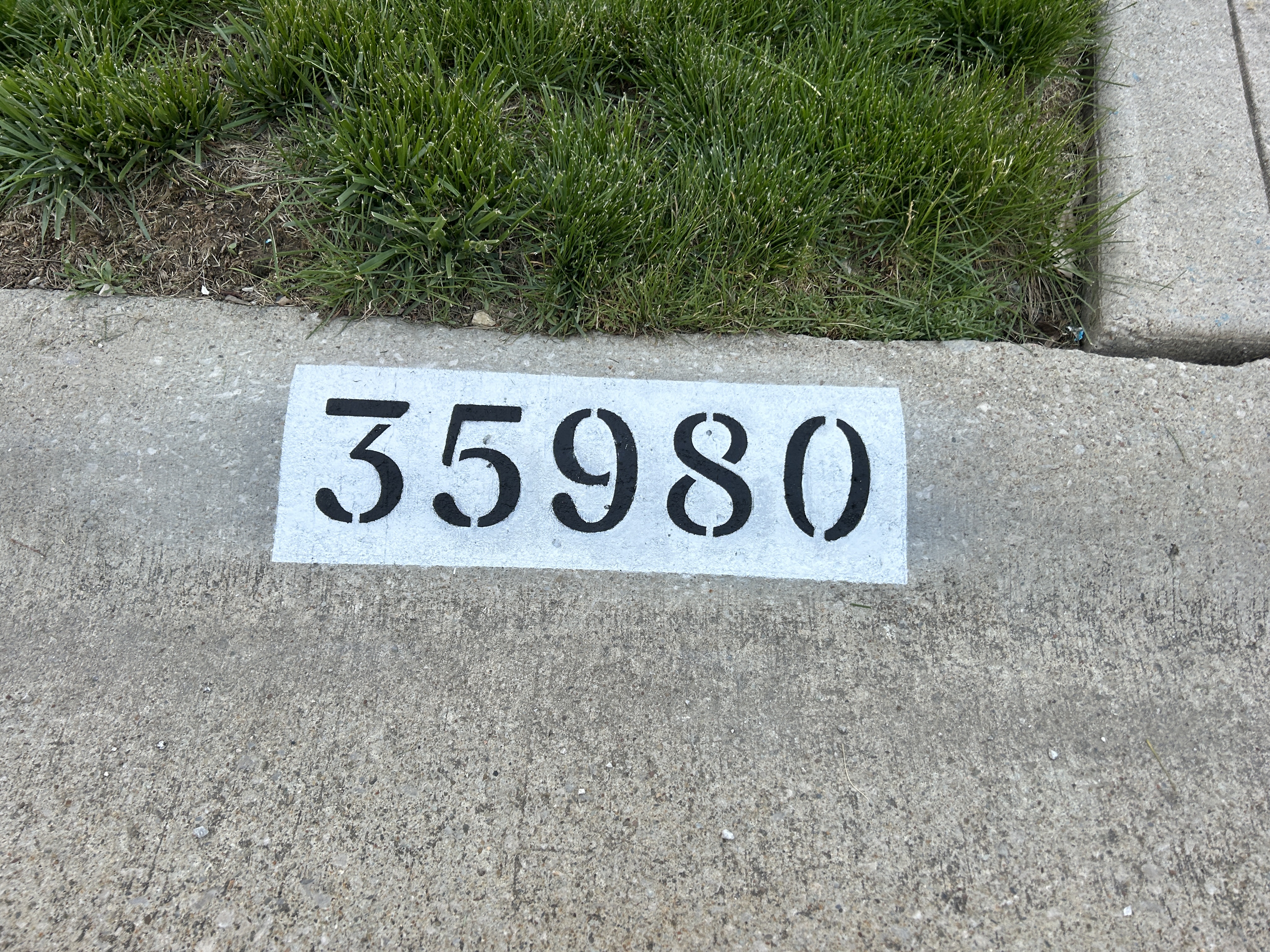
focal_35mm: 26
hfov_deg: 67.3
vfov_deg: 53.1
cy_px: 476
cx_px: 635
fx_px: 954
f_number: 1.5
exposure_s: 1/121
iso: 64
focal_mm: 5.7
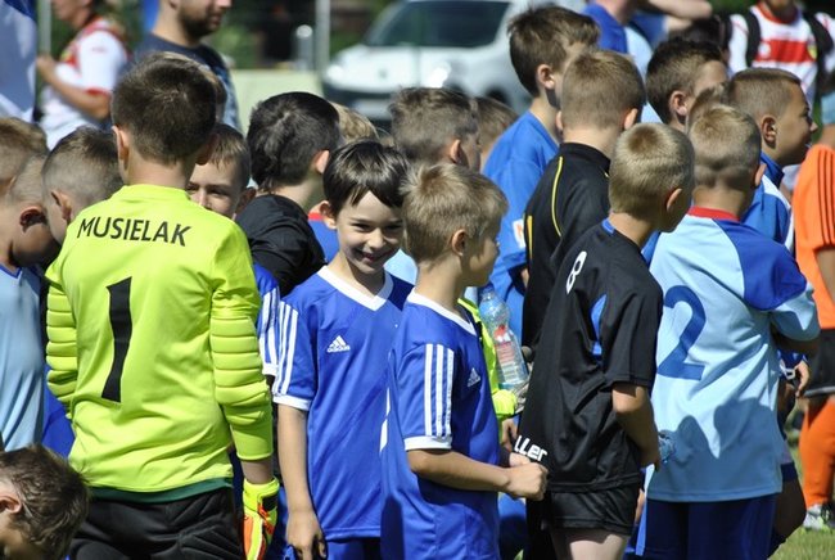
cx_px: 418
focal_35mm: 300
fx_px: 6971
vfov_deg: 4.6
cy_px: 280
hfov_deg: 6.9
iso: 200
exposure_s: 1/800
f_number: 5.6
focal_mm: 200
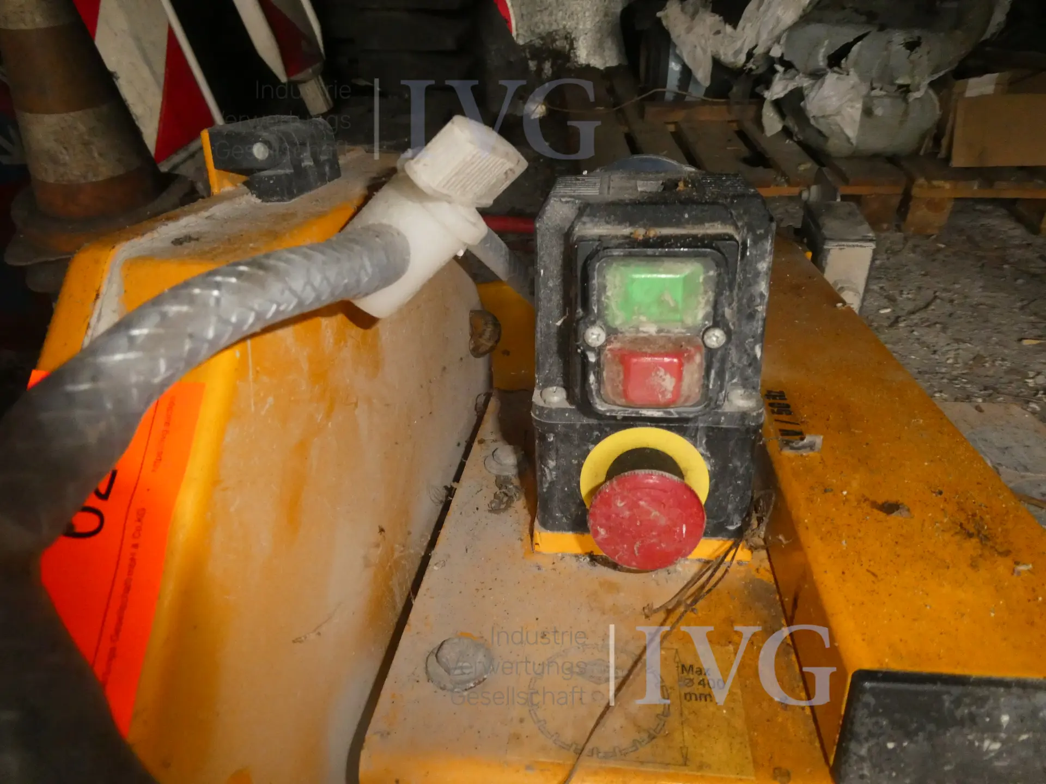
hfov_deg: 71.6
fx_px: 725
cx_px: 523
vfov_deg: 56.8
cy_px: 392
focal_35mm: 24
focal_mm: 4.3
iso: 800
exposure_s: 1/60
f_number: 3.3
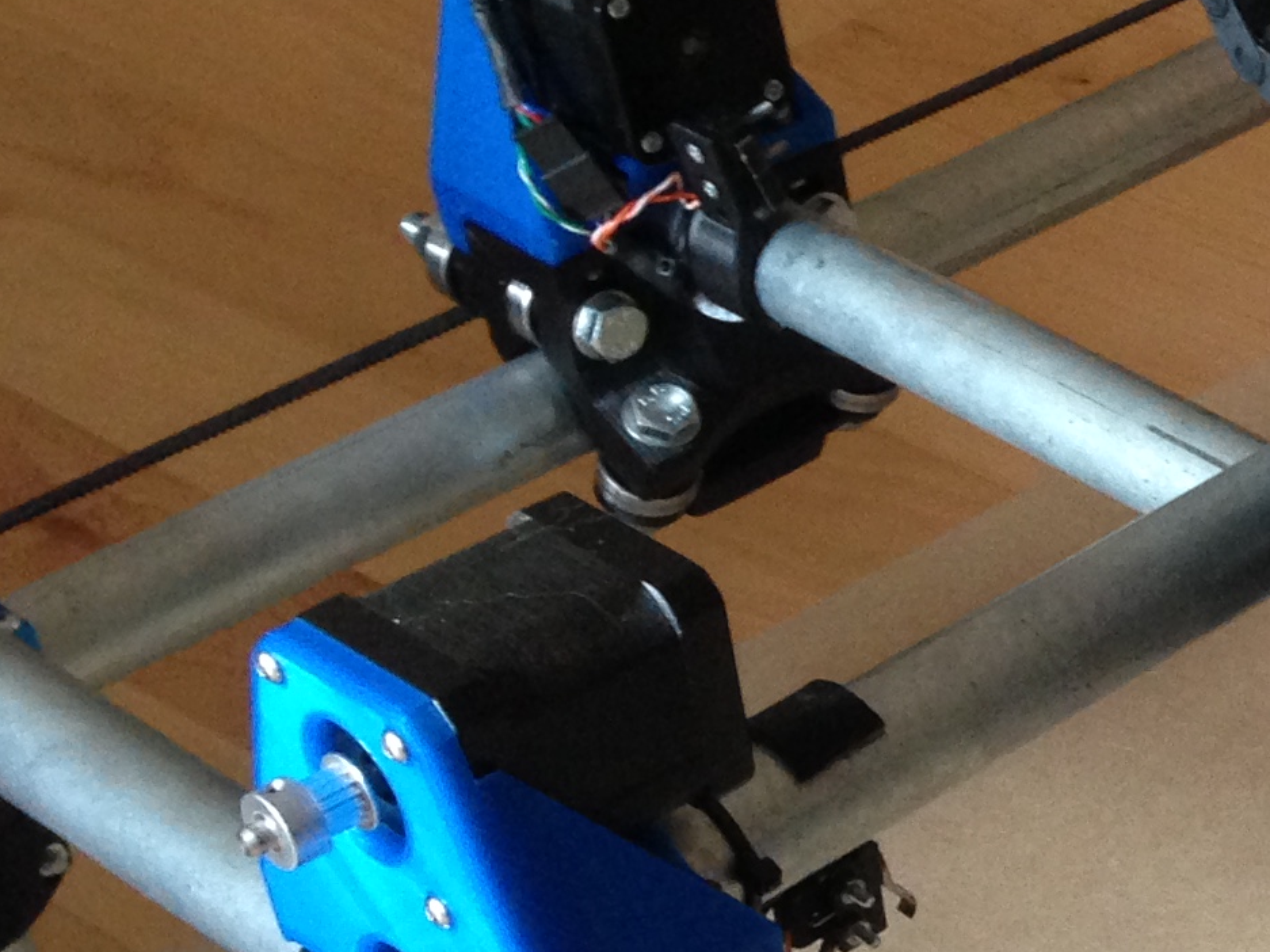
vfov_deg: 12.8
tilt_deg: -34.9
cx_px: 2009
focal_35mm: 115
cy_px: 750
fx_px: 4218
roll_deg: -0.8
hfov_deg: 15.5
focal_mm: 4.12
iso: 200
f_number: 2.4
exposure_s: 1/20
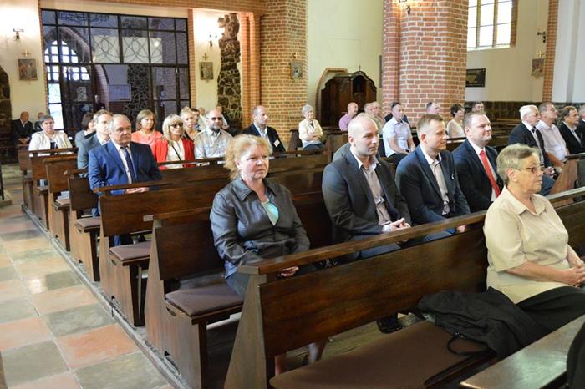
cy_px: 194
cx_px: 292
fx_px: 487
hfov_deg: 62.0
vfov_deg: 43.6
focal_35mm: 30
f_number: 3.5
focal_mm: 20
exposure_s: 1/30
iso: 3200
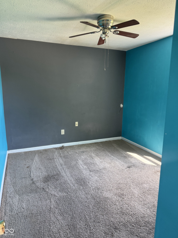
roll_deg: -0.5
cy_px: 119
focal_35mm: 24
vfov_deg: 71.6
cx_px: 89
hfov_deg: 56.8
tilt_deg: -10.2
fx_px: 165
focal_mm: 6.76
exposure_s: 1/60
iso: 160
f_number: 1.78
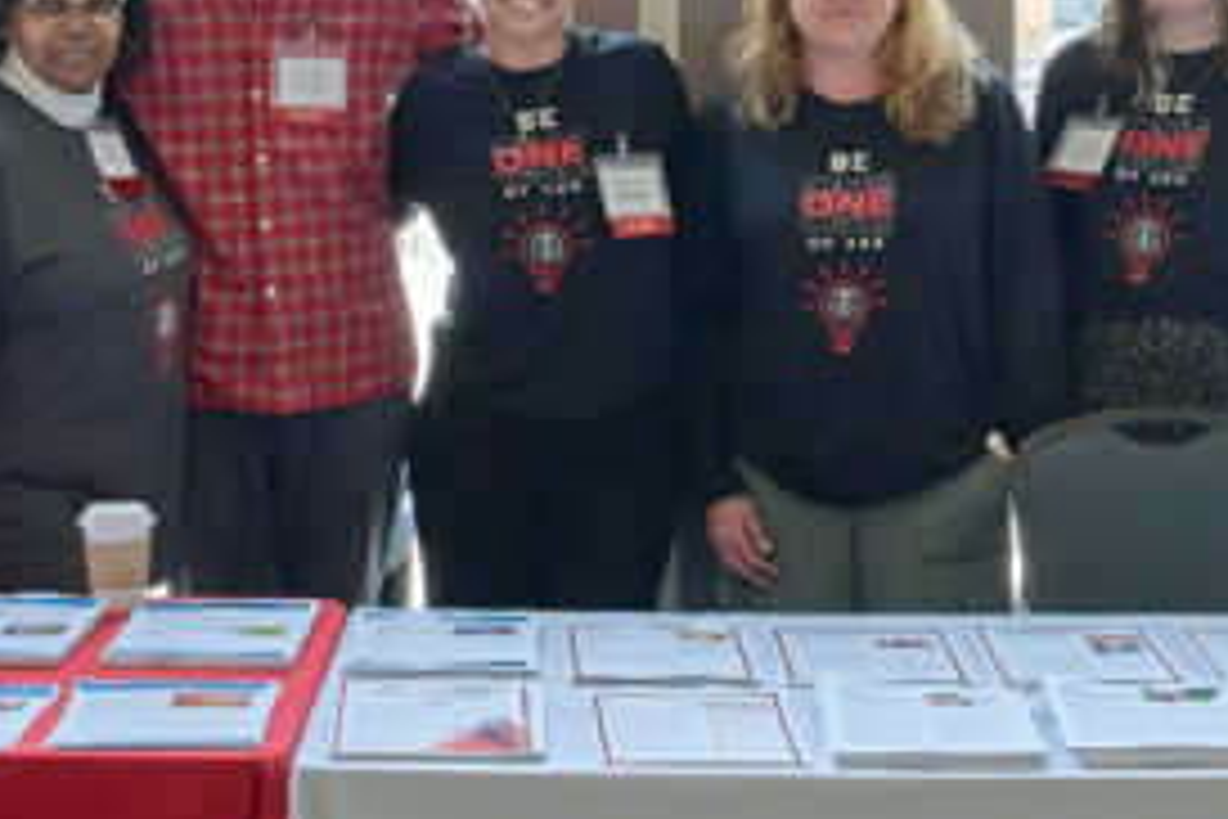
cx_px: 616
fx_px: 3377
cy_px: 166
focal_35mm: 99
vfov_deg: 13.8
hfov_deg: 20.6
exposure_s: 1/80
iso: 1000
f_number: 7.1
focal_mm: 30
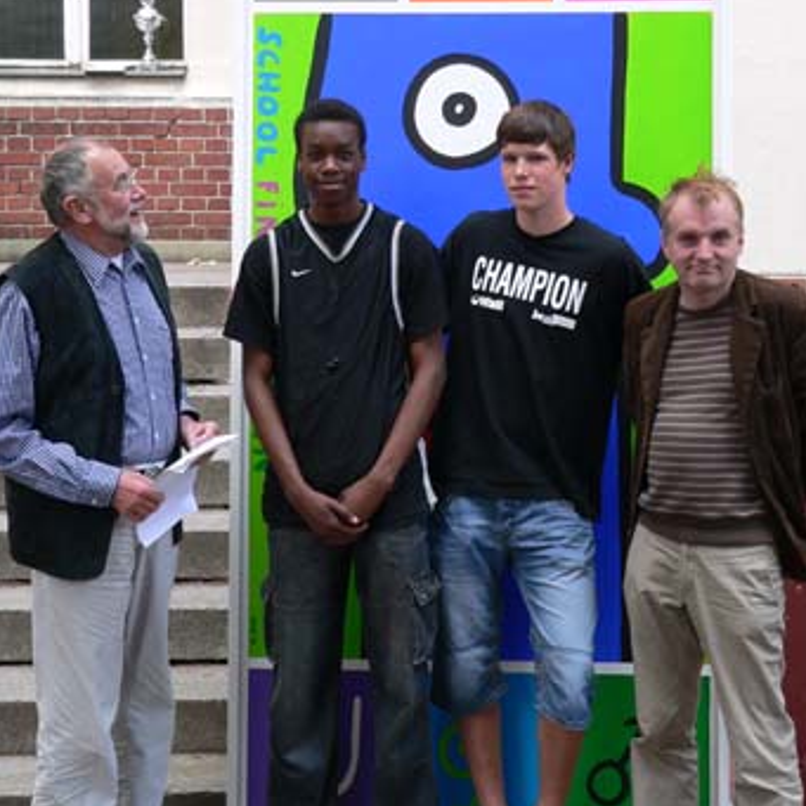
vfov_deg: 28.0
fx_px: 1607
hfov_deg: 28.2
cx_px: 422
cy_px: 272
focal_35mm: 61
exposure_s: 1/100
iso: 80
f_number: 2.8
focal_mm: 7.8
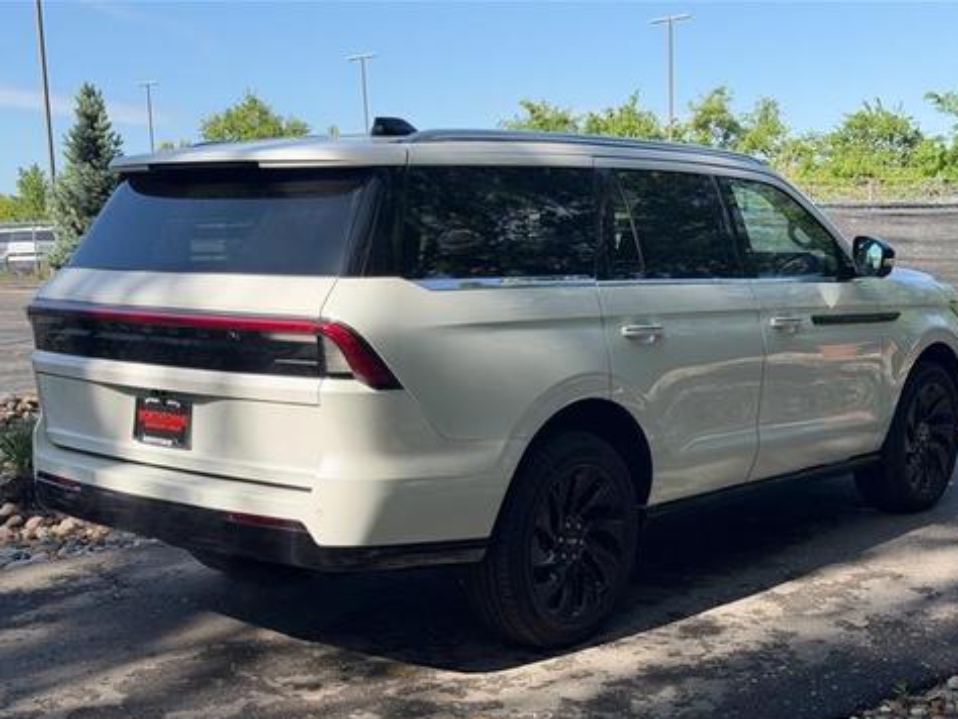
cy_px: 380
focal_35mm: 51
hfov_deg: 37.5
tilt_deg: -3.6
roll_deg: +2.1
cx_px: 493
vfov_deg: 28.6
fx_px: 1412
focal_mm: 6.76
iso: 80
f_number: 1.78
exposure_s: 1/2273
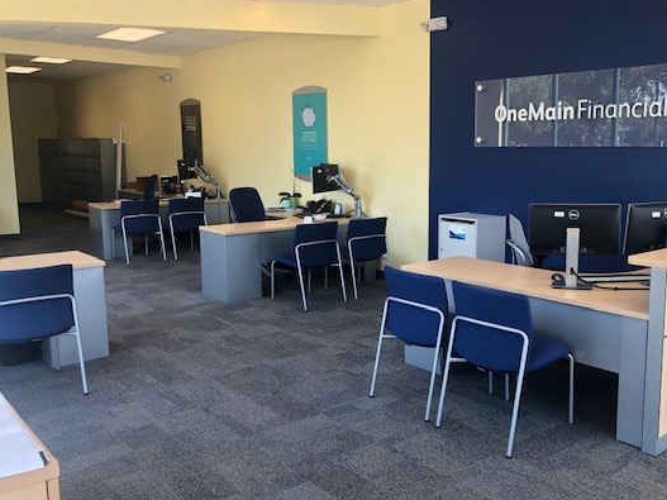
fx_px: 655
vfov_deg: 41.8
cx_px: 396
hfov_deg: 53.6
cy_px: 258
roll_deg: +0.6
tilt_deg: -8.9
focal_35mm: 34
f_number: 1.8
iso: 40
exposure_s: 1/120
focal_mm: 4
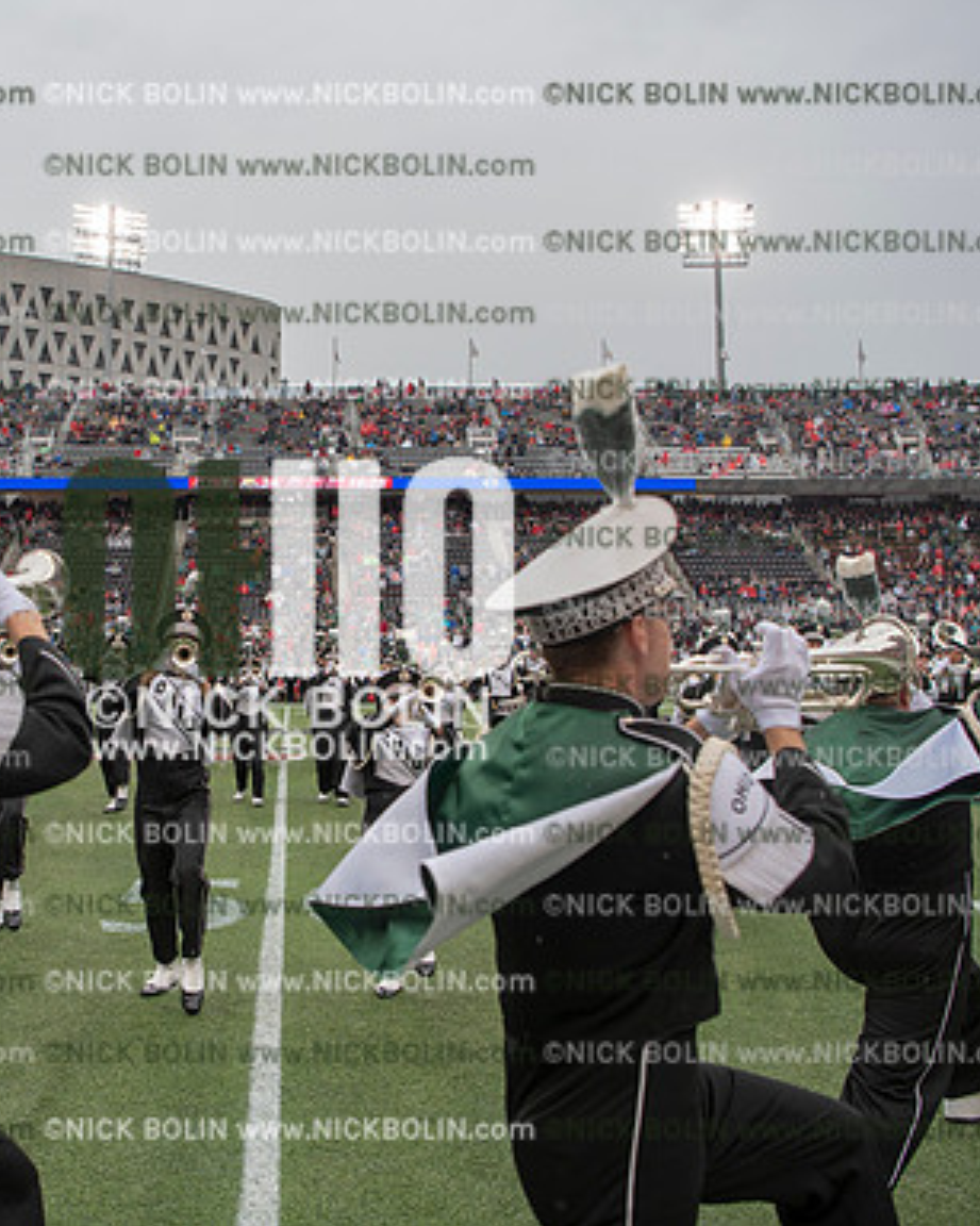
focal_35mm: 34
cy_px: 611
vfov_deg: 52.9
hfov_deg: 42.4
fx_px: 1233
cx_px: 287
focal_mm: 24
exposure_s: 1/800
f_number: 3.5
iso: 250
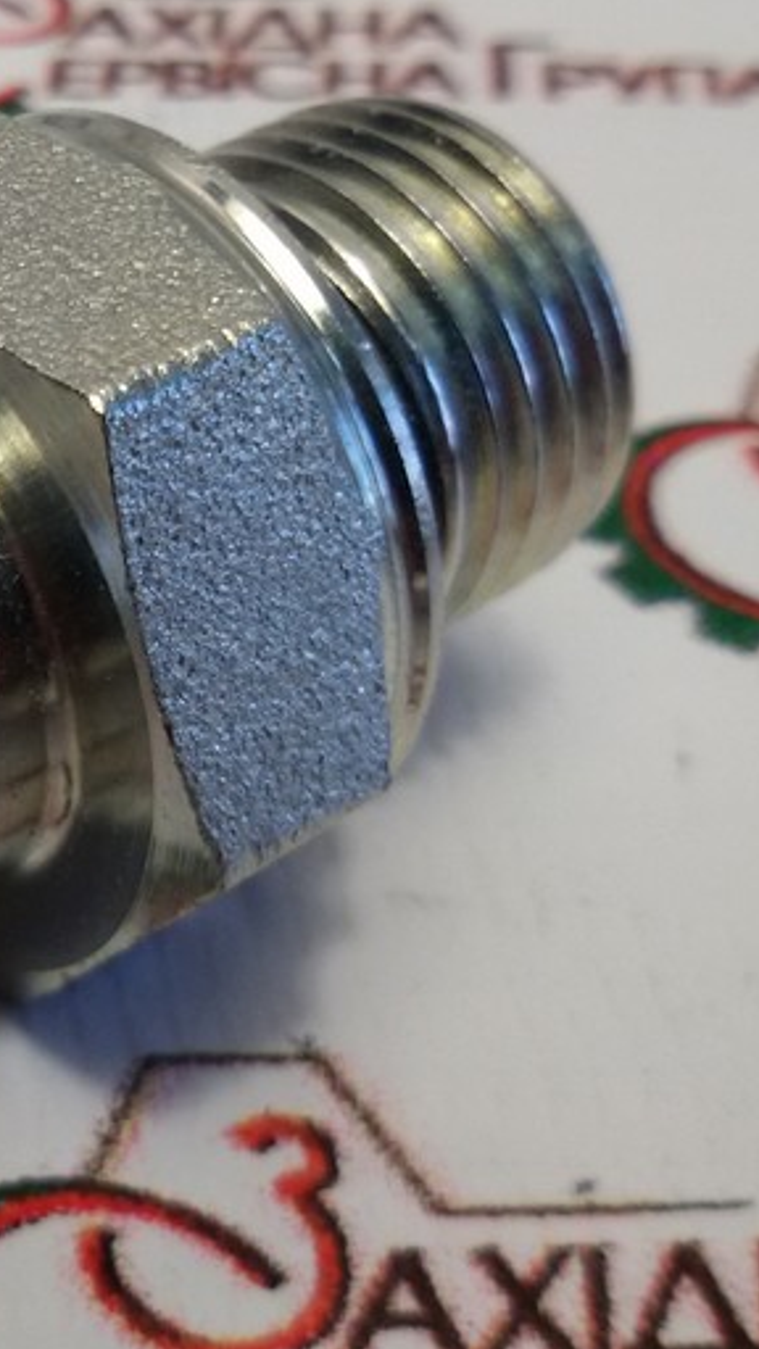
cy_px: 632
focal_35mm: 66
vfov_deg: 31.9
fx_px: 2361
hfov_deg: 17.1
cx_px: -237
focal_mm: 2.93
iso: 64
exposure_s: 1/100
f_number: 2.4
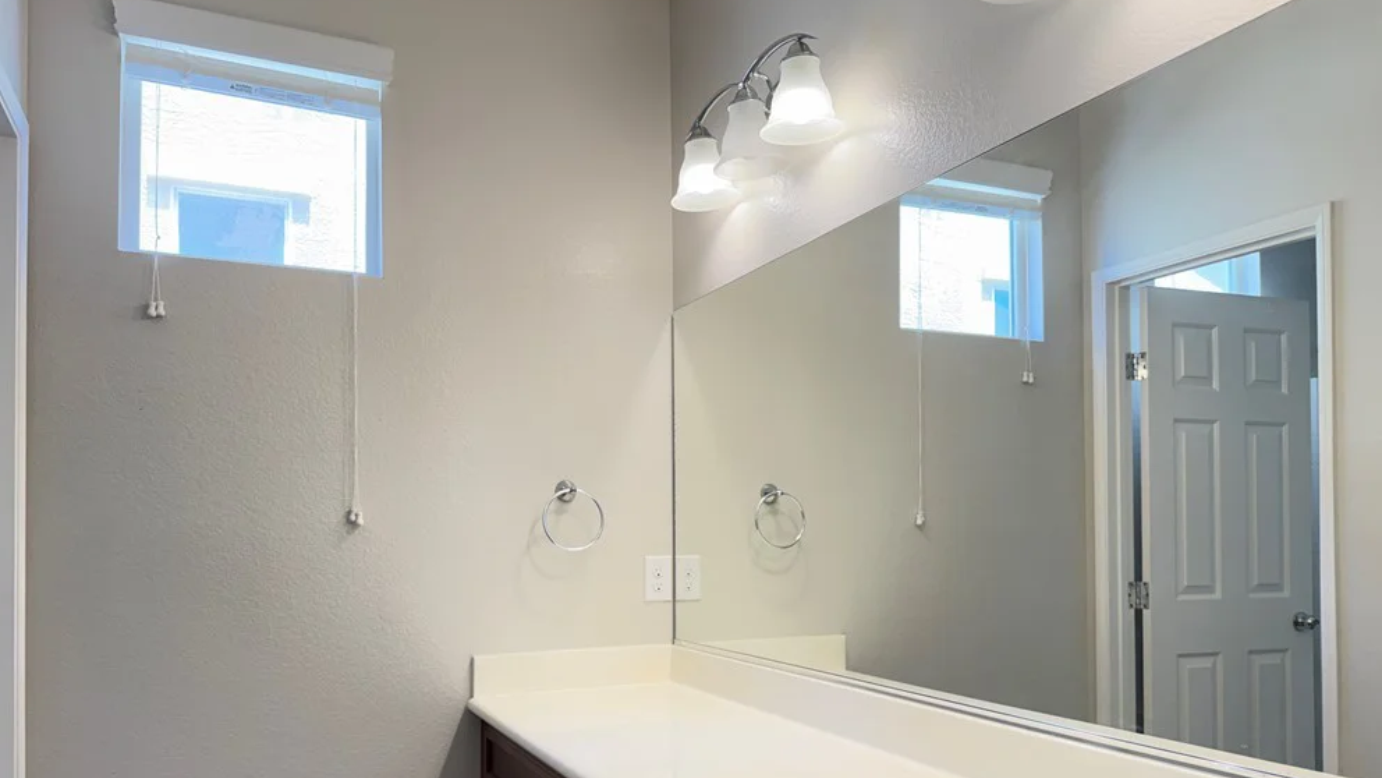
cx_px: 685
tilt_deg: +1.0
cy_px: 514
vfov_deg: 42.4
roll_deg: -0.1
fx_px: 989
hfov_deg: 69.9
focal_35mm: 27
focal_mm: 6.76
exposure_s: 1/120
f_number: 1.78
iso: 250
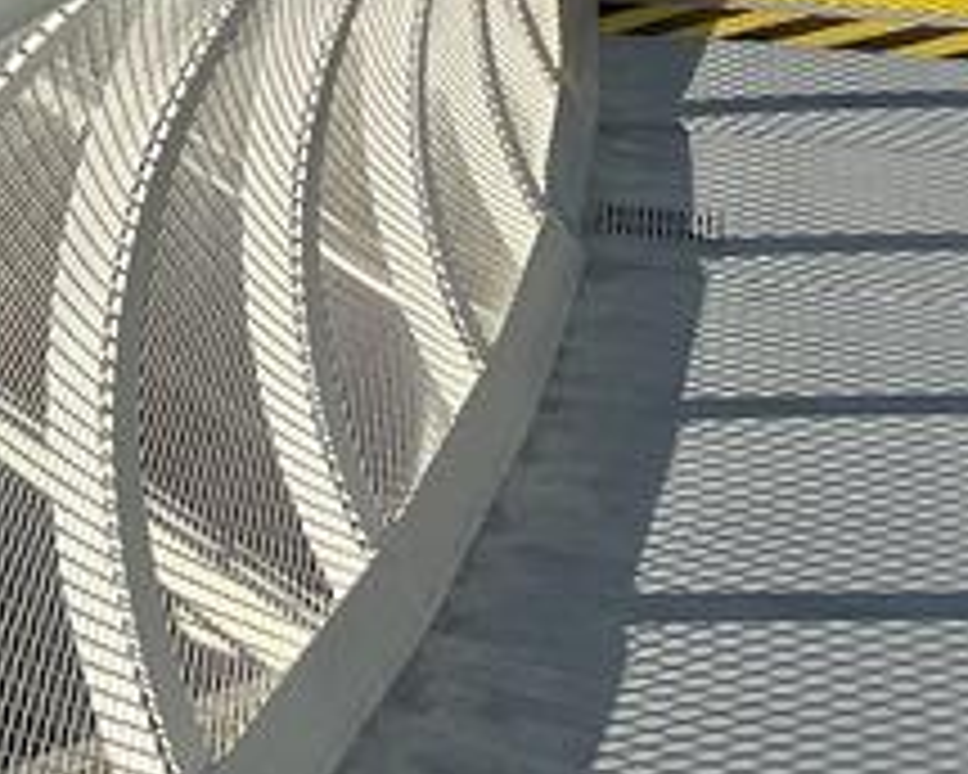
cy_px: -990
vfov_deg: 11.0
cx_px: -410
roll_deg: -0.6
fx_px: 3467
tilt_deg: +2.4
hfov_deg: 14.9
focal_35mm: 121
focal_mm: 5.7
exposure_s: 1/5076
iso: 50
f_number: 1.5
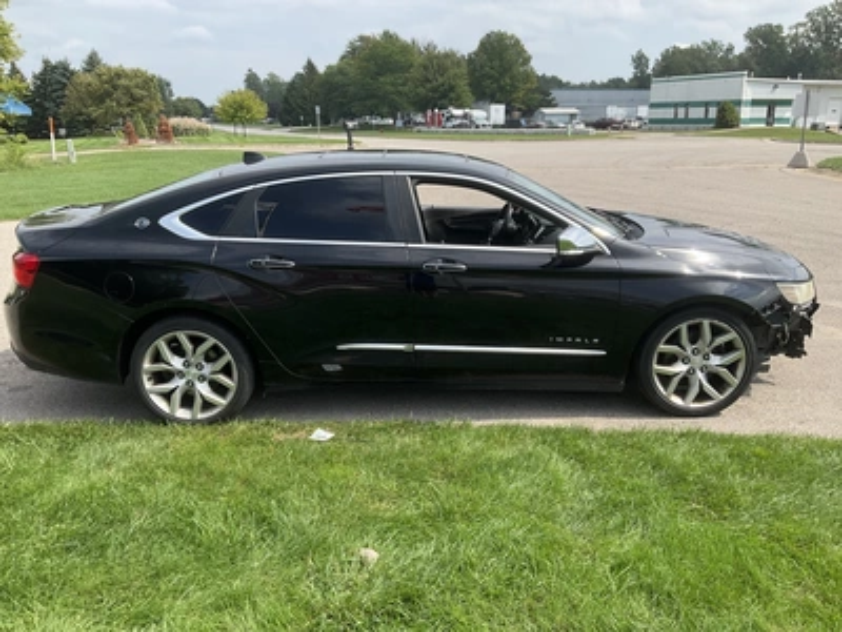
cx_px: 421
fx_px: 705
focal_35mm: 29
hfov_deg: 61.7
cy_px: 316
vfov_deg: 48.2
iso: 25
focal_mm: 3
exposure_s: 1/1195
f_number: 1.8
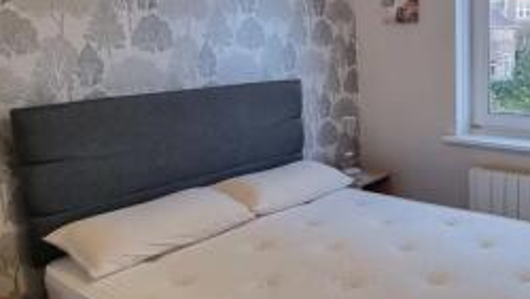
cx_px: 410
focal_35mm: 33
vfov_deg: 35.6
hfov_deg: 55.9
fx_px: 464
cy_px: 124
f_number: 2.2
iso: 400
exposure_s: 1/33
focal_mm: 2.2
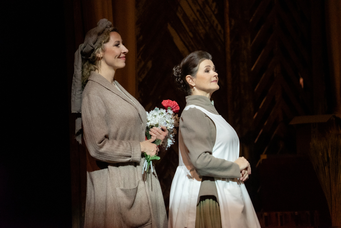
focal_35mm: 200
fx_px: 1896
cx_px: 170
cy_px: 114
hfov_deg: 10.3
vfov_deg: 6.9
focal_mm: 200
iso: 12800
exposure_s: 1/1600
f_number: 4
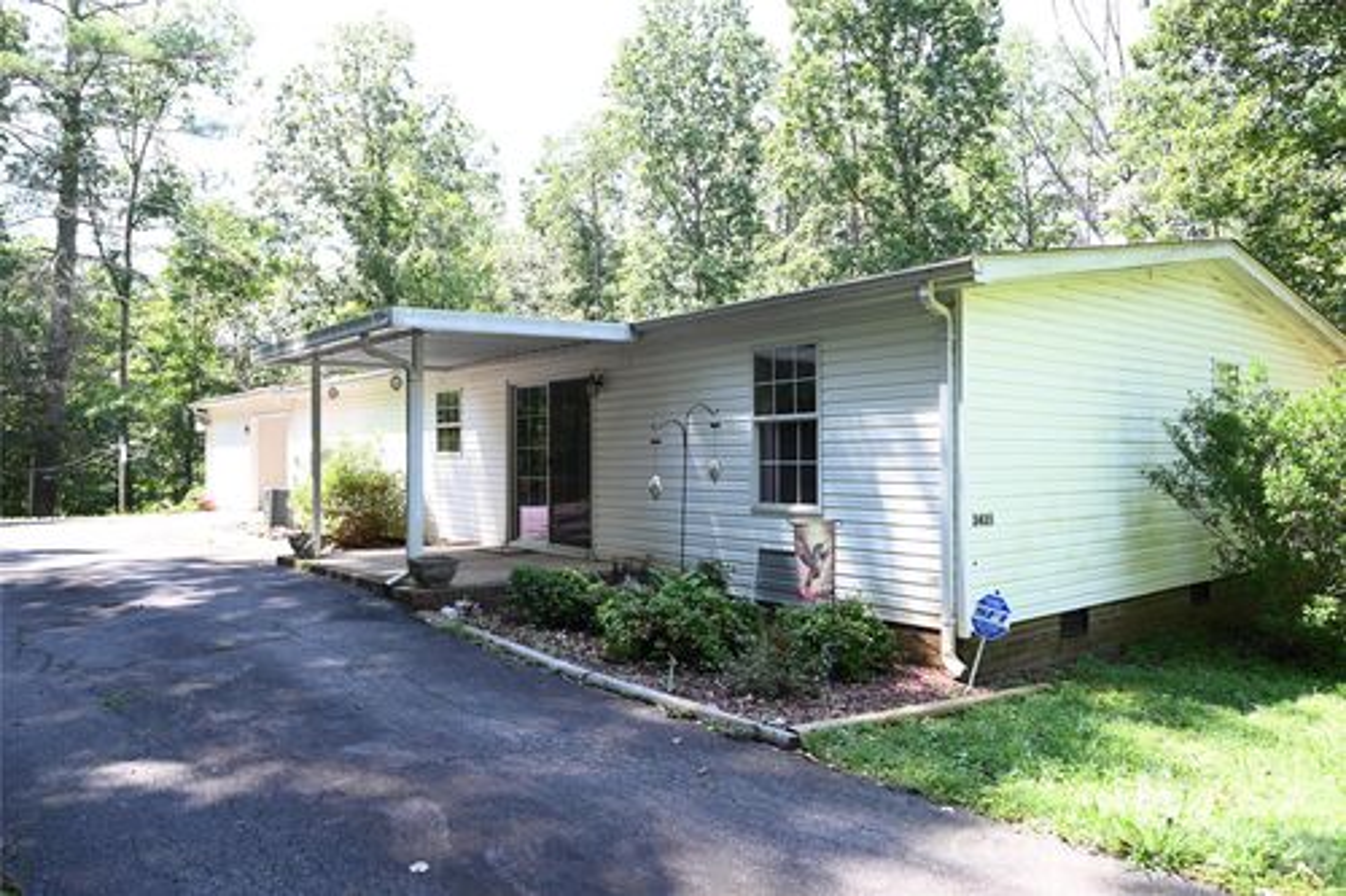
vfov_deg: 55.1
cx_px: 673
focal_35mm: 23
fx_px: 860
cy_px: 448
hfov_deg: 76.1
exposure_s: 1/80
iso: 100
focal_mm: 23
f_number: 4
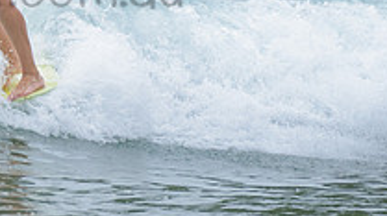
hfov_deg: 1.3
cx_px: 13
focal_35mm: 1713
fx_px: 17558
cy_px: -103
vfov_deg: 0.7
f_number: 5.6
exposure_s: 1/800
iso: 500
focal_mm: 480
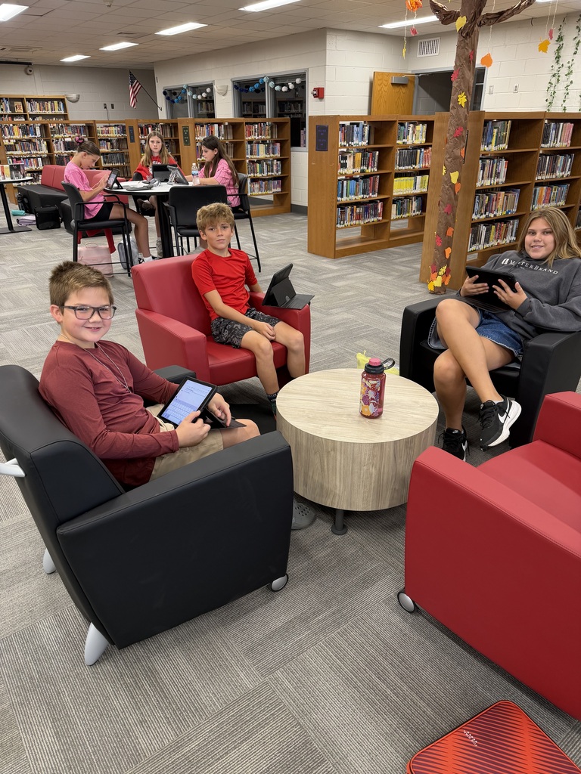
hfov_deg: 56.8
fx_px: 537
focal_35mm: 24
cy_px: 387
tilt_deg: -26.2
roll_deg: +0.2
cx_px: 290
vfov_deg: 71.6
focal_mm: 6.76
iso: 160
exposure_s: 1/60
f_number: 1.78
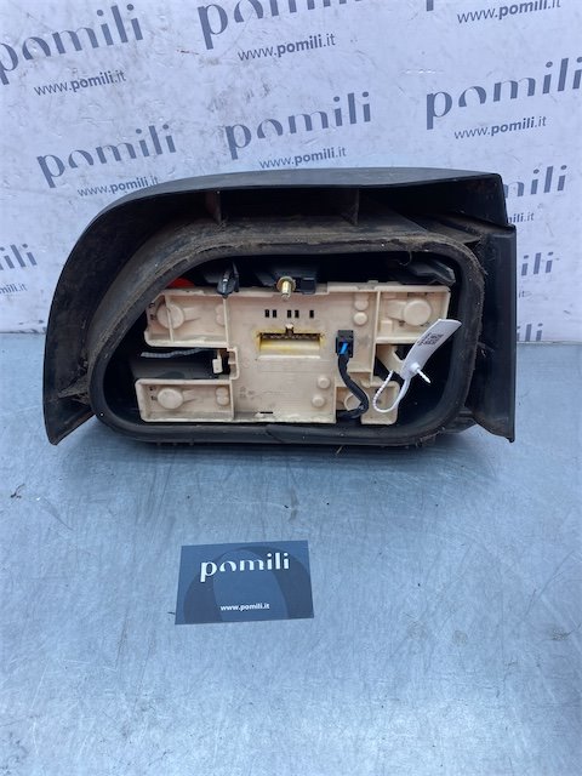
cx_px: 291
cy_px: 388
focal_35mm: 26
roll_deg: -1.4
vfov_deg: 67.3
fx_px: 583
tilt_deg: -44.6
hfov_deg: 53.1
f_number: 1.8
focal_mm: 4.25
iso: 32
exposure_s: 1/678
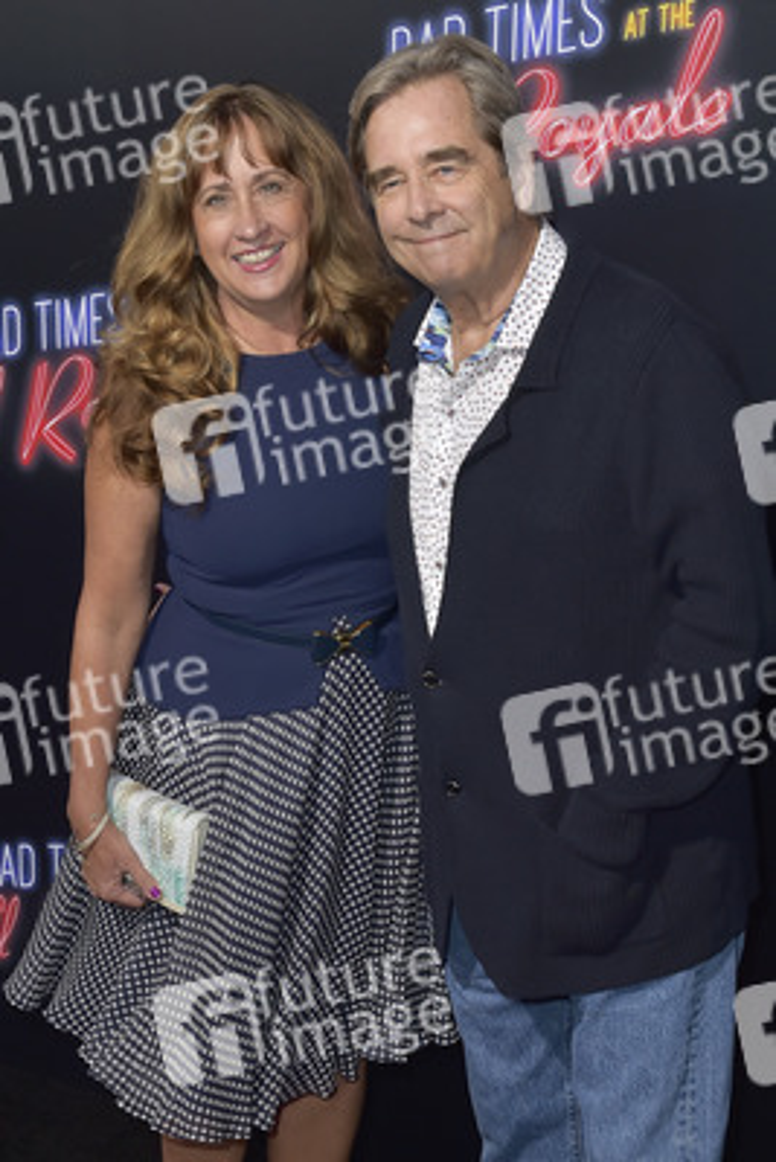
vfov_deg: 44.5
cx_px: 388
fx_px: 1421
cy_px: 581
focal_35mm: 44
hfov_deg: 30.5
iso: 250
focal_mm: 44
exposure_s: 1/250
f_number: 6.3
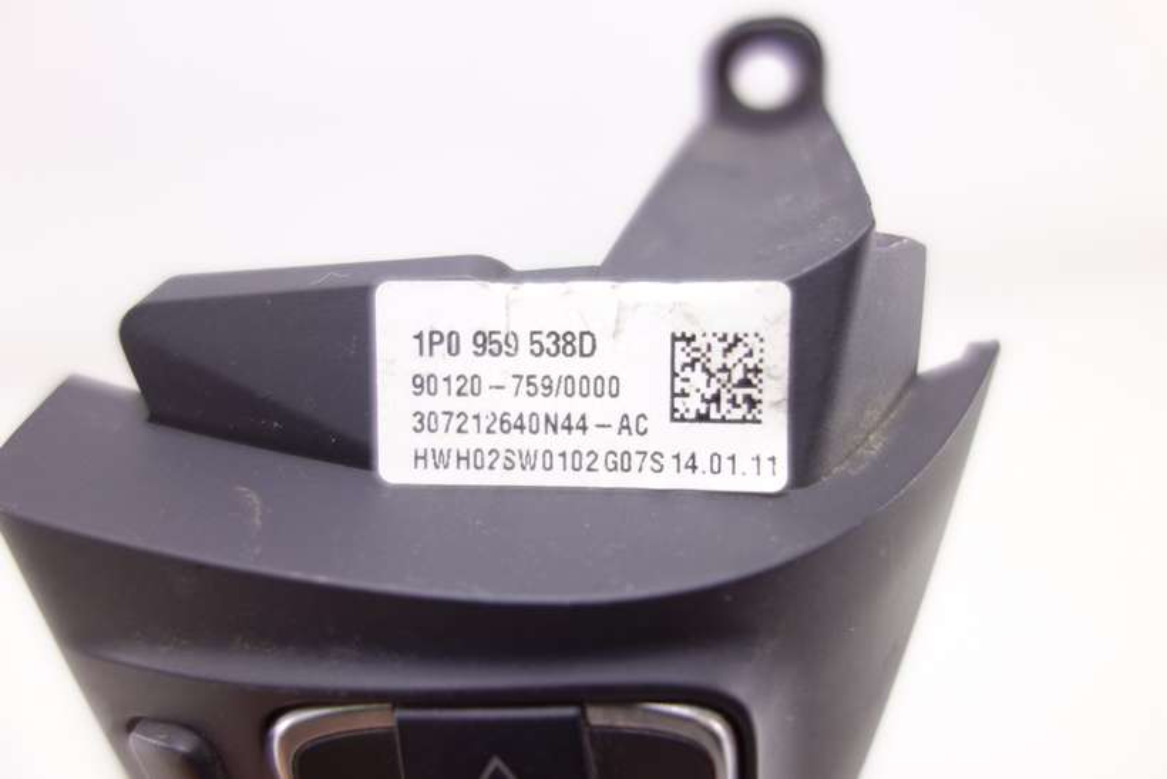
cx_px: 584
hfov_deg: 65.5
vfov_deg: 46.4
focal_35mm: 28
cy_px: 390
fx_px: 908
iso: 125
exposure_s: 1/80
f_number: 1.8
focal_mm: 10.4
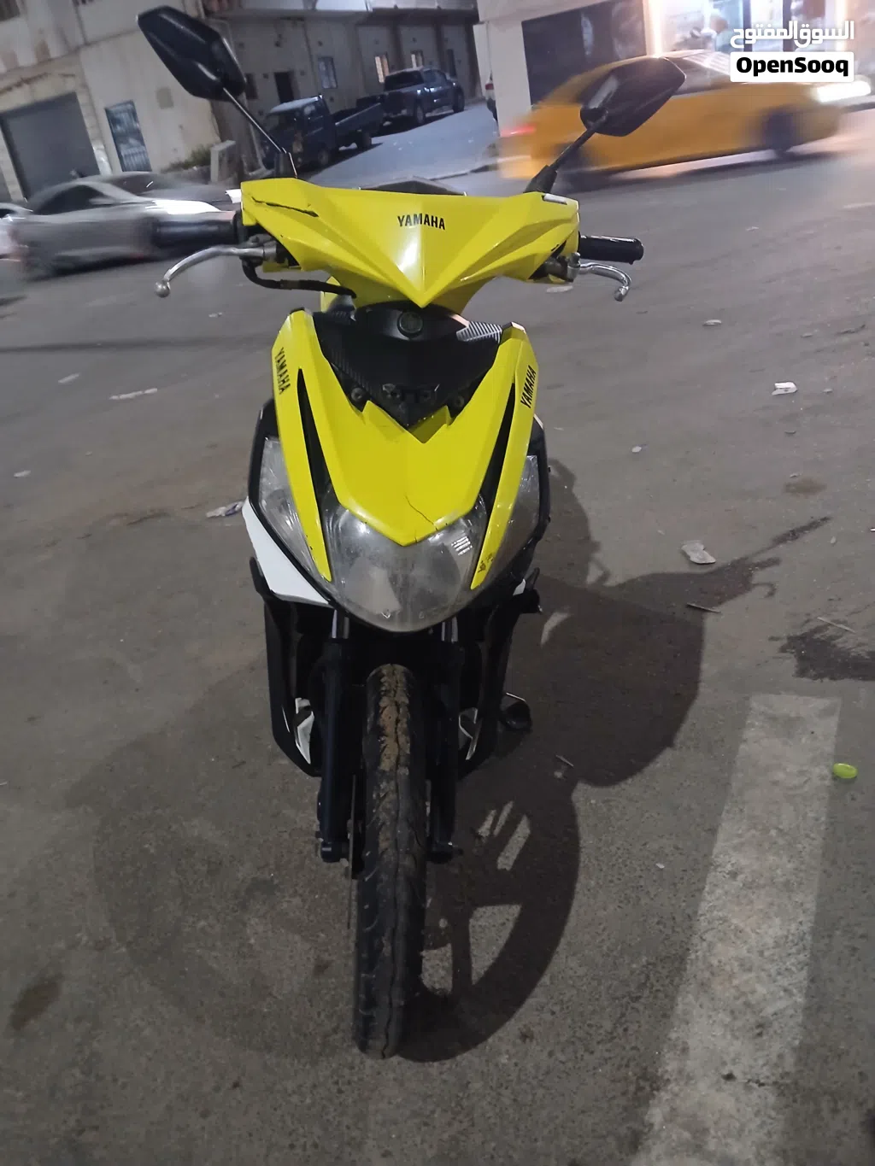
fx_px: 876
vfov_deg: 67.3
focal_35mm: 26
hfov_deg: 53.1
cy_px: 583
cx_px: 438
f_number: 1.8
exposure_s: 1/20
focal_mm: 3.98
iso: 500
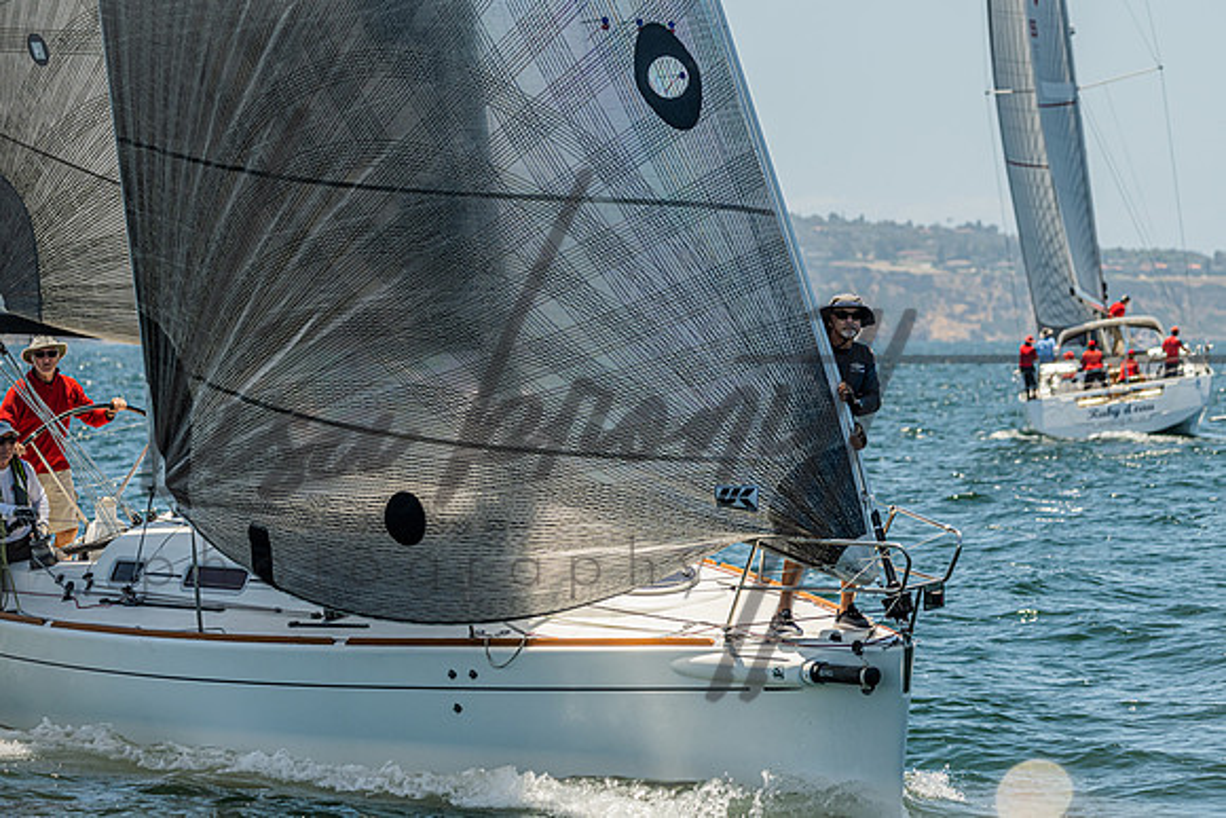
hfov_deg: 10.5
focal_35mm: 195
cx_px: 737
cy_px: 341
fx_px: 6638
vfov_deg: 7.1
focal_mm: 160
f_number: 5.6
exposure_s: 1/1250
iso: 320
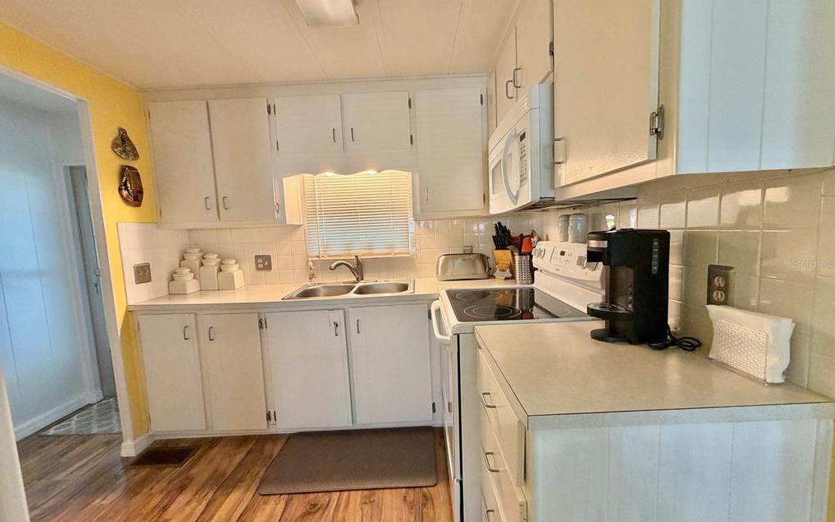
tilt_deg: -6.2
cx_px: 420
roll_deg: +1.7
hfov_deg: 101.5
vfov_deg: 74.8
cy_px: 263
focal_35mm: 15
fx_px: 341
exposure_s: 1/60
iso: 250
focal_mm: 2.22
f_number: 2.2
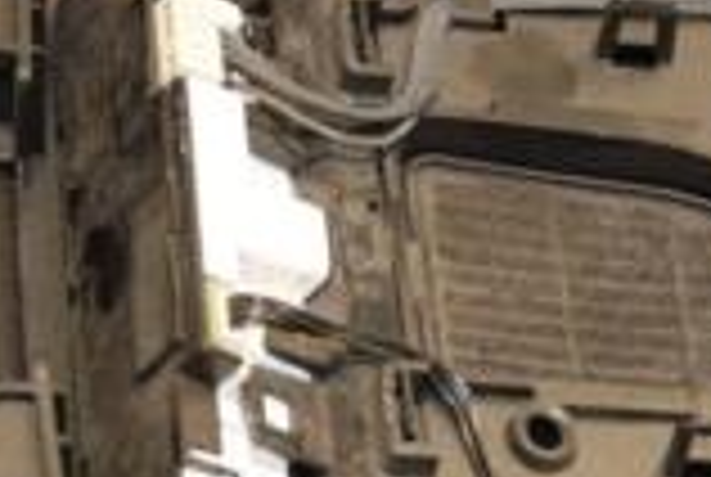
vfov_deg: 6.4
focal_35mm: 216
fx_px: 4274
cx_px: 832
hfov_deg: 9.4
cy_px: 333
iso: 800
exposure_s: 1/200
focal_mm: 38
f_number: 5
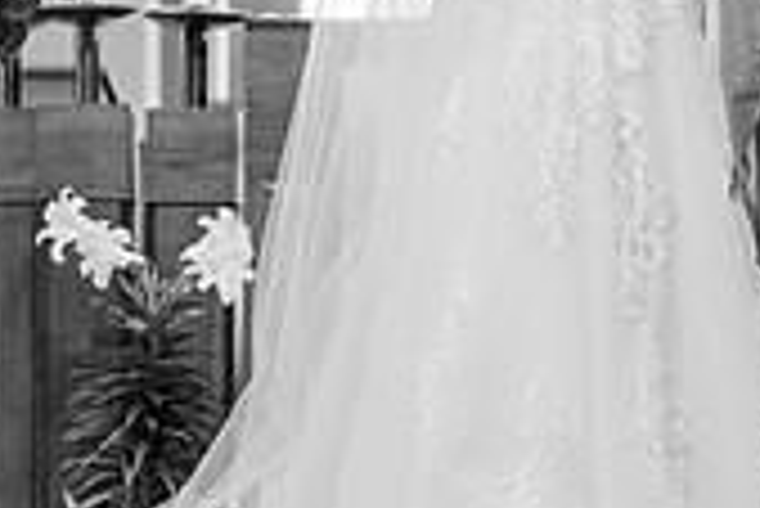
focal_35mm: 431
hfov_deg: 4.8
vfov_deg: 3.2
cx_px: 561
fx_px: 9106
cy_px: -27
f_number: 2.8
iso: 1000
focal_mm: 110
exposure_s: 1/250
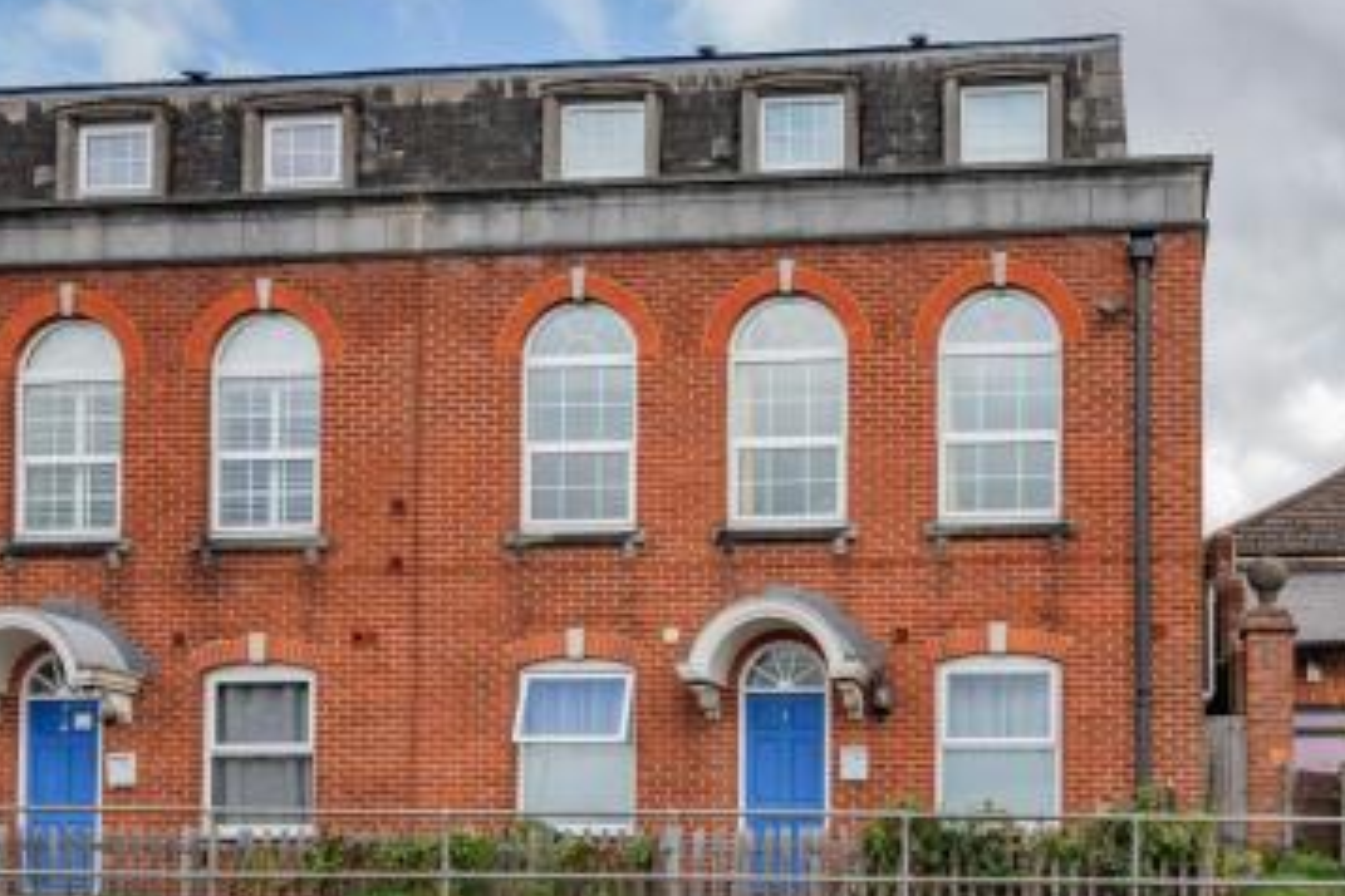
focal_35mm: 40
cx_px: 637
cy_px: 574
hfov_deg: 48.4
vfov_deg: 33.2
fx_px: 1494
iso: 400
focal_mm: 20
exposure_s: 1/200
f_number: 8
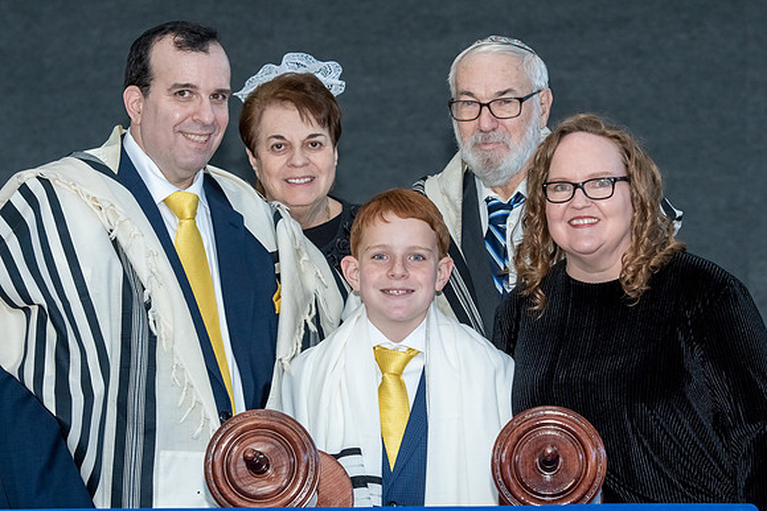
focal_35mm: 176
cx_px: 404
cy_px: 271
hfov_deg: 11.7
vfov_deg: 7.8
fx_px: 3747
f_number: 7.1
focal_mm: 105
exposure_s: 1/250
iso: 500
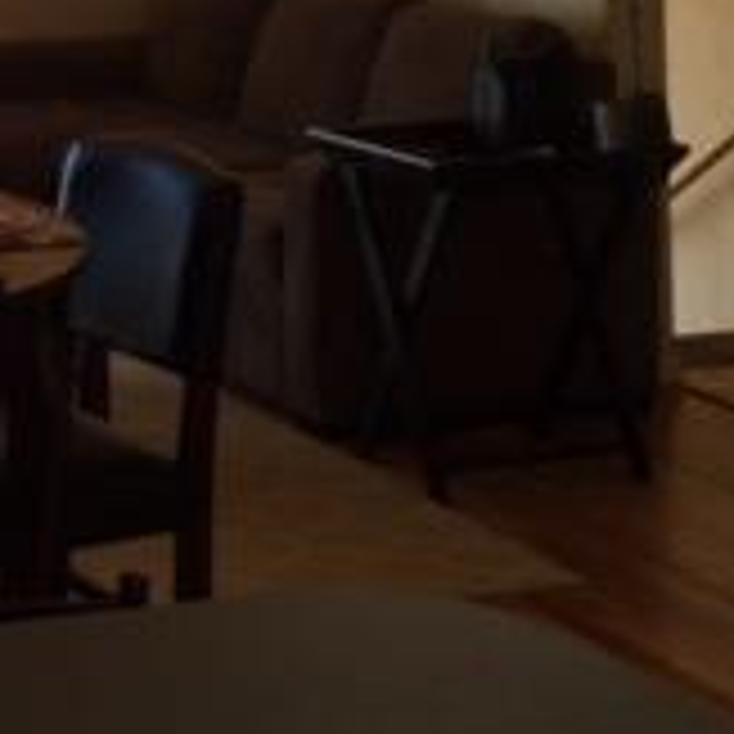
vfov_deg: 16.0
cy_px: -189
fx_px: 2495
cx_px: -257
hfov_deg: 15.8
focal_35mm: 104
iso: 64
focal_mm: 4.12
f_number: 2.2
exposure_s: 1/120
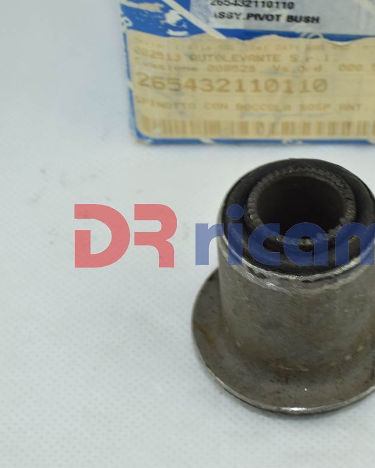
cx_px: 294
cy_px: 235
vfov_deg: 22.5
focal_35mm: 85
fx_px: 1179
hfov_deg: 17.9
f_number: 14
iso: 160
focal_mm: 40
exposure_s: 1/40
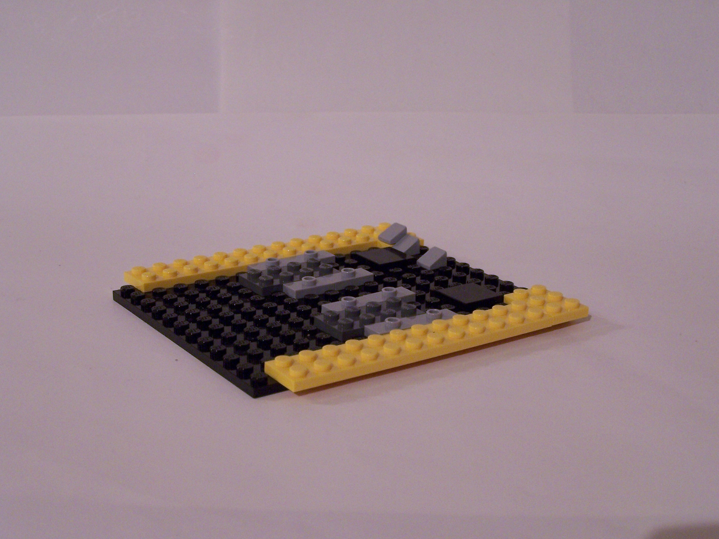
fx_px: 1329
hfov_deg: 30.3
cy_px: 270
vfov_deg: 22.9
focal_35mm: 64
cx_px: 360
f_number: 3.2
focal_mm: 10.7
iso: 200
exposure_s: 1/8
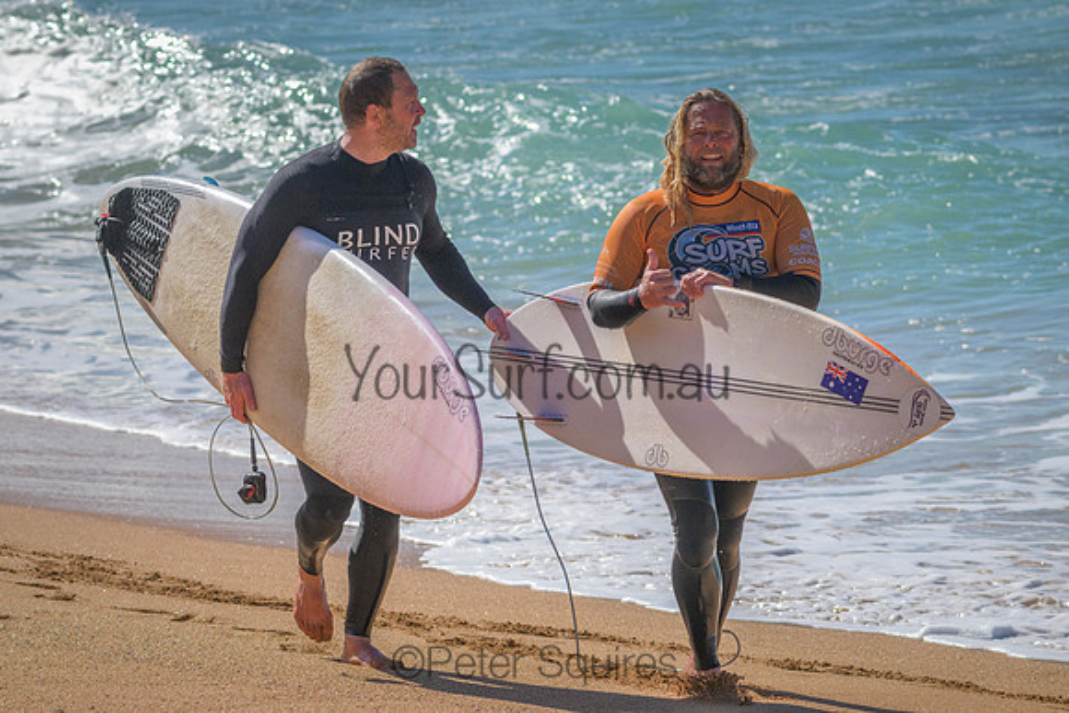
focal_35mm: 200
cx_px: 534
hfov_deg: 10.3
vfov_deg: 6.9
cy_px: 356
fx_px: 5940
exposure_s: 1/2000
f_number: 9
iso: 2000
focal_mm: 200
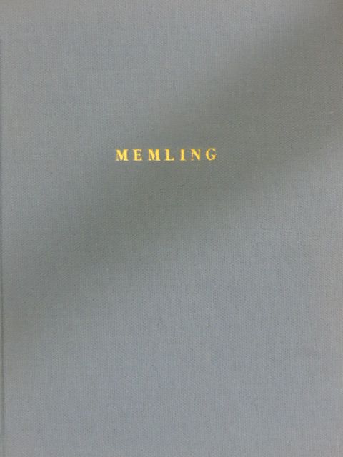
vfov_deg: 34.9
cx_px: 172
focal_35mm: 55
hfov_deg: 26.6
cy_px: 228
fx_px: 727
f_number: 5
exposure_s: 1/8
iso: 800
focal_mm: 9.9
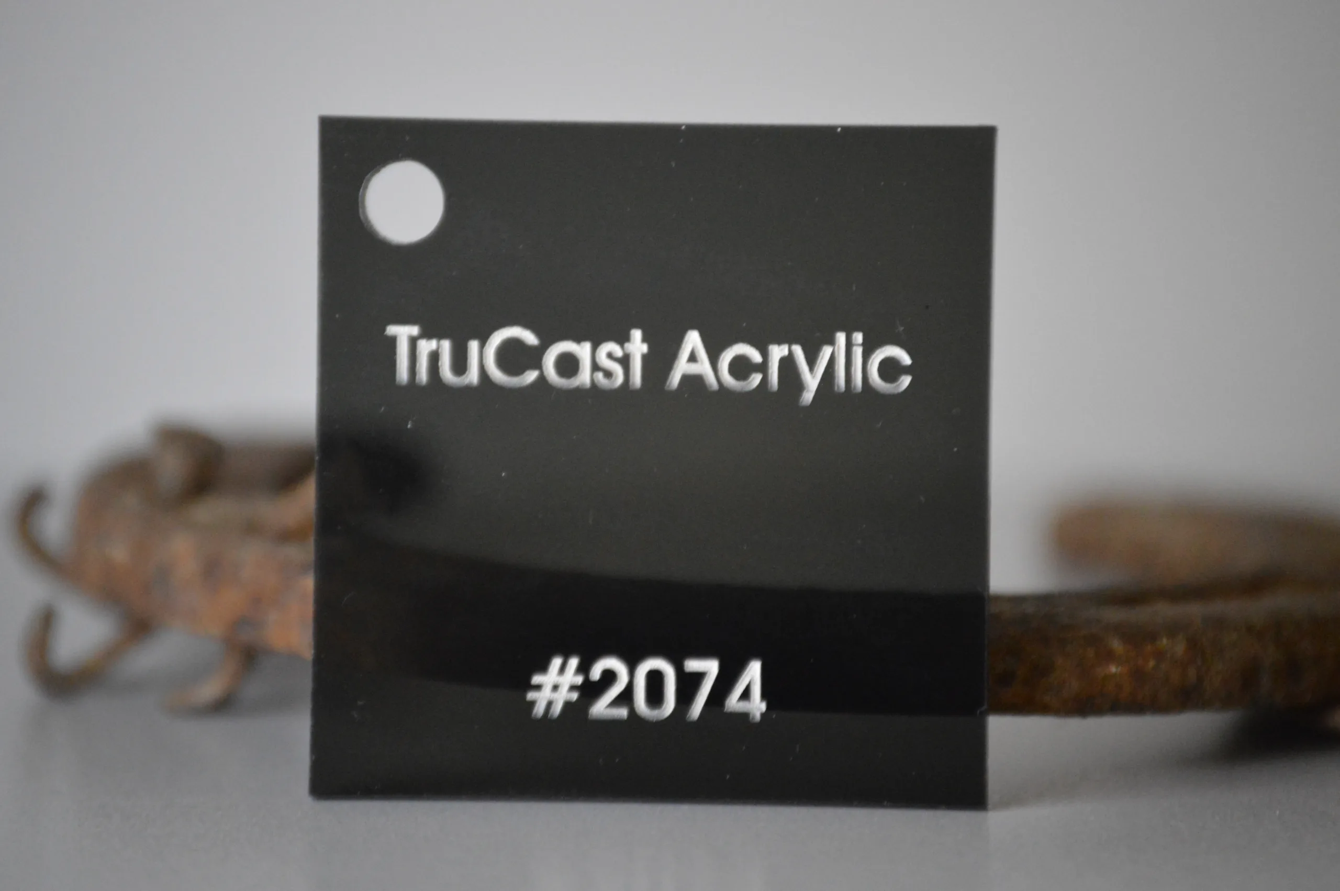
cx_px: 670
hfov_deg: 8.9
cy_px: 446
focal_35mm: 232
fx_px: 8646
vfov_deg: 5.9
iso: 3200
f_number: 5.3
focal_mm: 155
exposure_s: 1/200
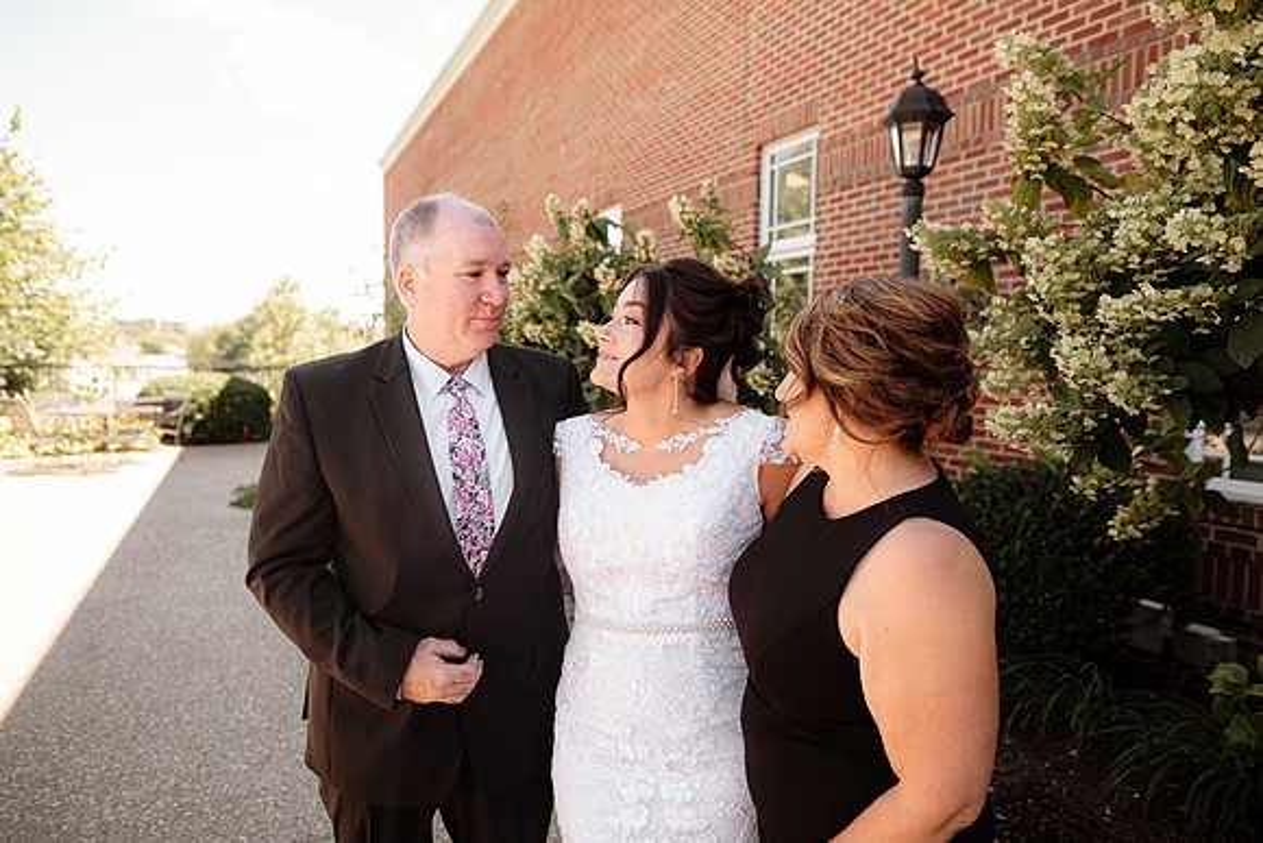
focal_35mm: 24
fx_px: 842
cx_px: 632
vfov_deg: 53.2
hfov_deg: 73.7
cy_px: 422
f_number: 2.8
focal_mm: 24
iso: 160
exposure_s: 1/400
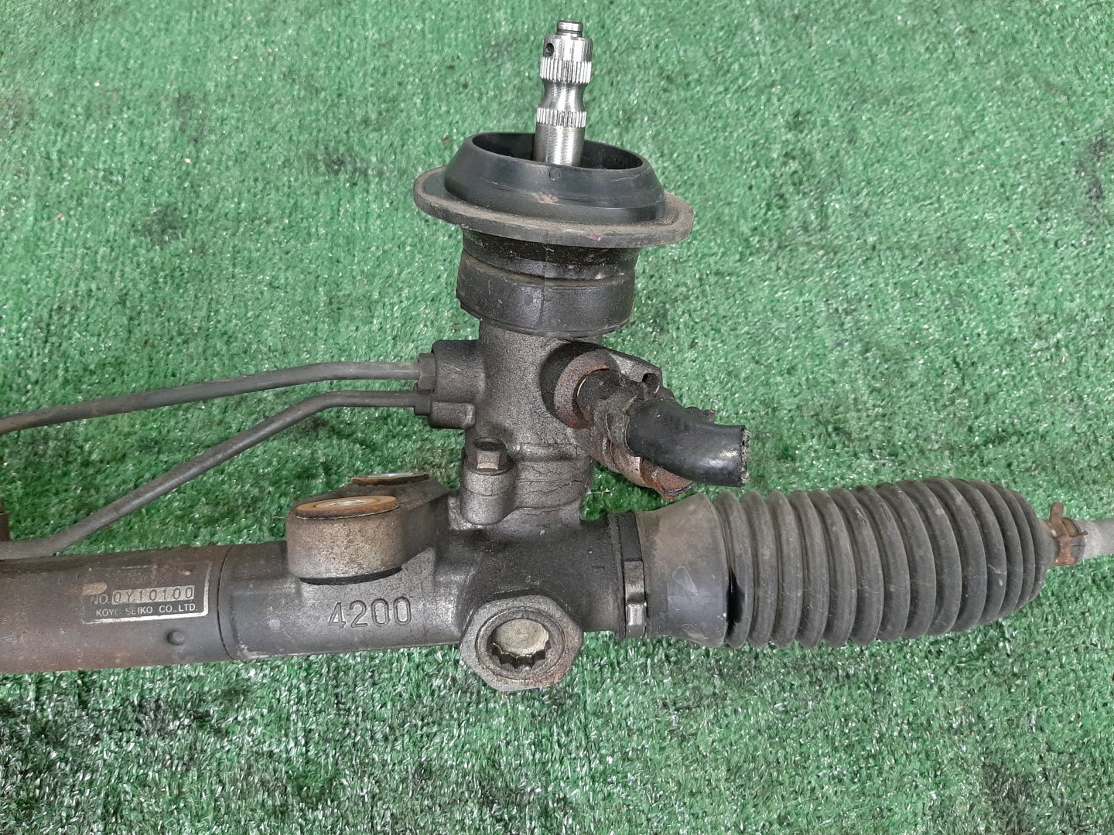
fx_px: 837
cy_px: 418
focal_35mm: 26
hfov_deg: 67.3
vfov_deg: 53.1
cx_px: 557
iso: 165
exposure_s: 1/50
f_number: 1.7
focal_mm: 3.93
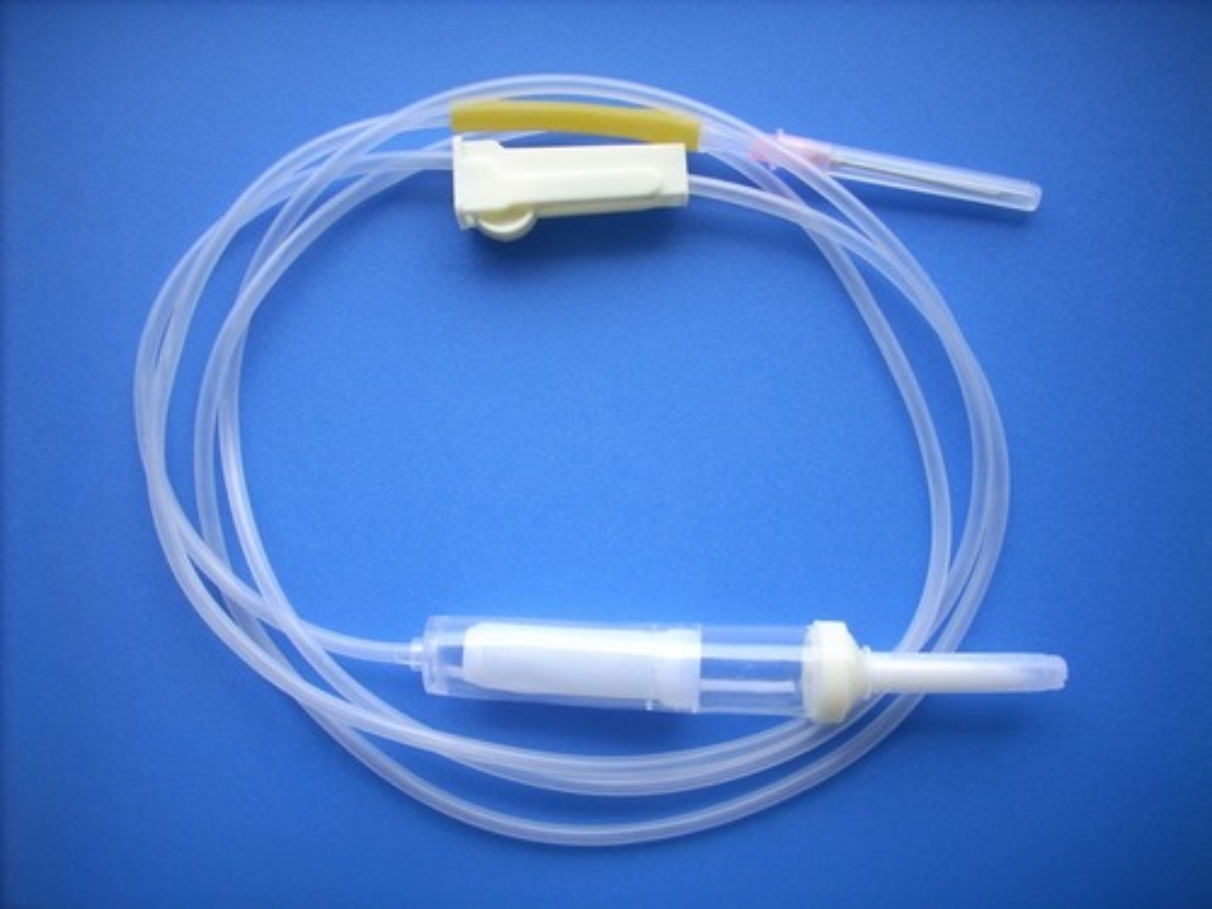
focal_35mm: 37
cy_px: 454
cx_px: 606
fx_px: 1295
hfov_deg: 50.1
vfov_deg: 38.7
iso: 64
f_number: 2.8
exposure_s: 1/201
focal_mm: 6.2
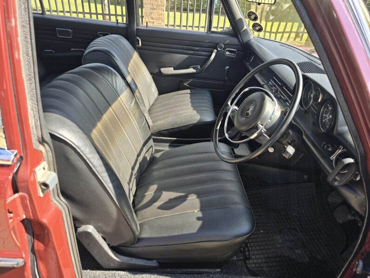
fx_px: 246
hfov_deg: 73.9
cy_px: 139
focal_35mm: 23
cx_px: 185
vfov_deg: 58.9
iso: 25
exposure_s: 1/180
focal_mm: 6.3
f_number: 1.7
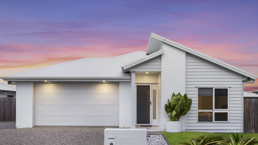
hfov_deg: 50.5
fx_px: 274
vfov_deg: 29.5
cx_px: 129
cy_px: 97
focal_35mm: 40
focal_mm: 30
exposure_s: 1/20
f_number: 8
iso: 400
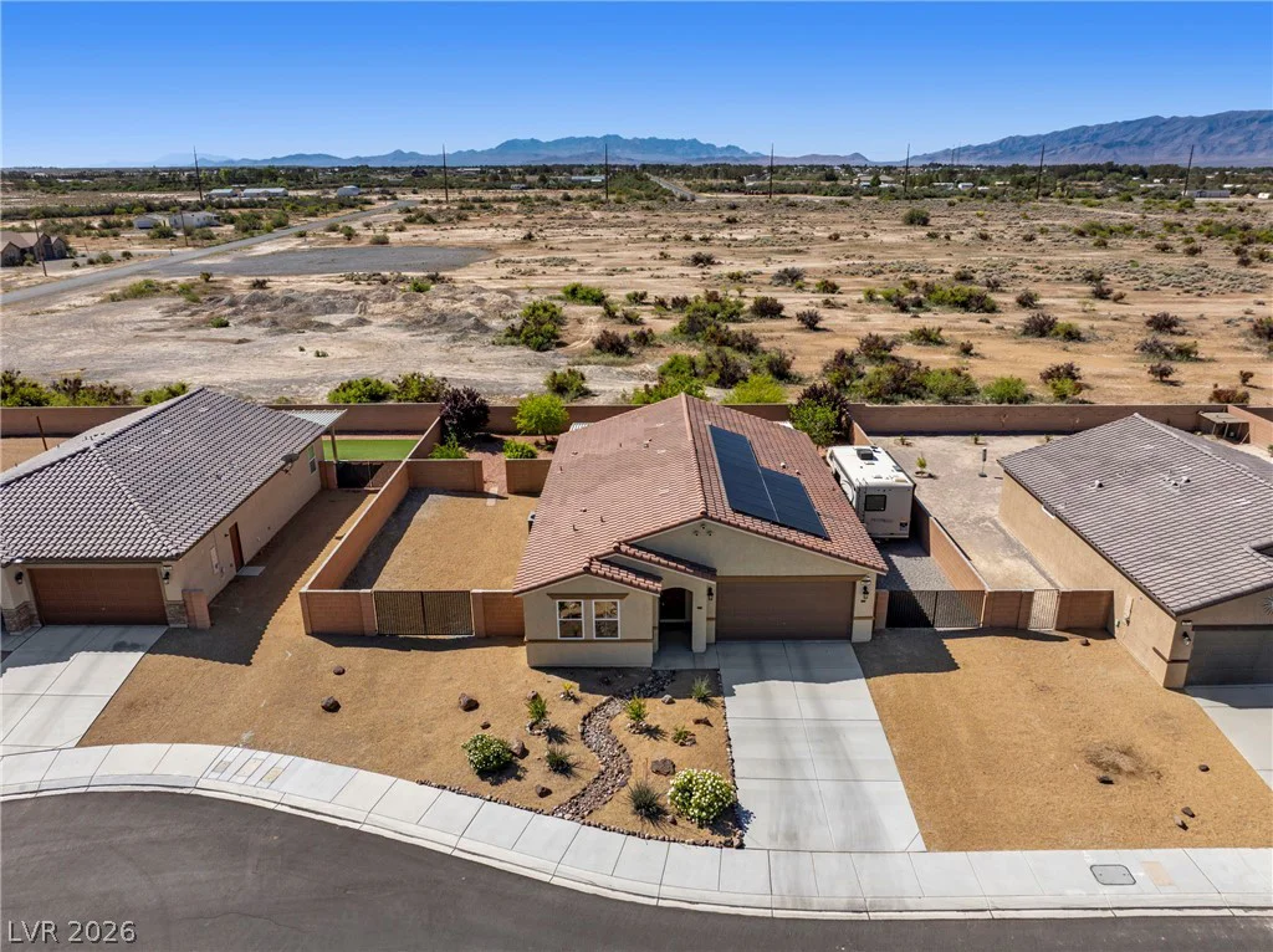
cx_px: 636
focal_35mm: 24
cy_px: 476
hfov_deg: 71.6
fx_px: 882
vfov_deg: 56.7
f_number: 2.8
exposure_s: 1/200
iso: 100
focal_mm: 12.29
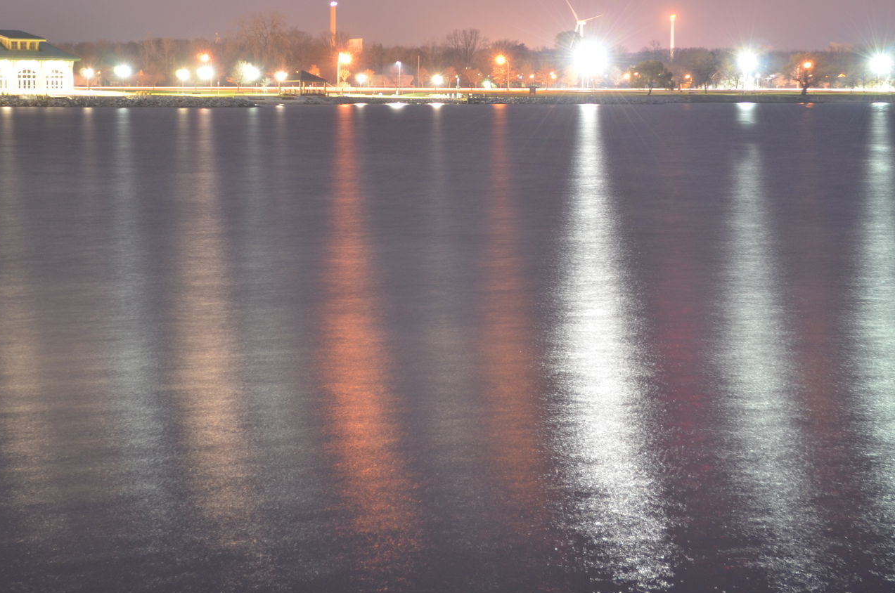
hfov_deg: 21.5
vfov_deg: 14.3
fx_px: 2358
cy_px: 188
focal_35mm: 95
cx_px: 529
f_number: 5.3
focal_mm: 42
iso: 400
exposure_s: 30
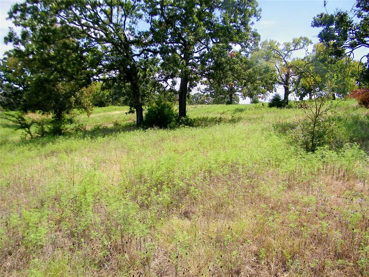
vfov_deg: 49.7
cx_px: 184
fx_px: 298
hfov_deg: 63.4
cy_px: 138
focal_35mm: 28
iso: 80
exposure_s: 1/200
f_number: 7
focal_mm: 5
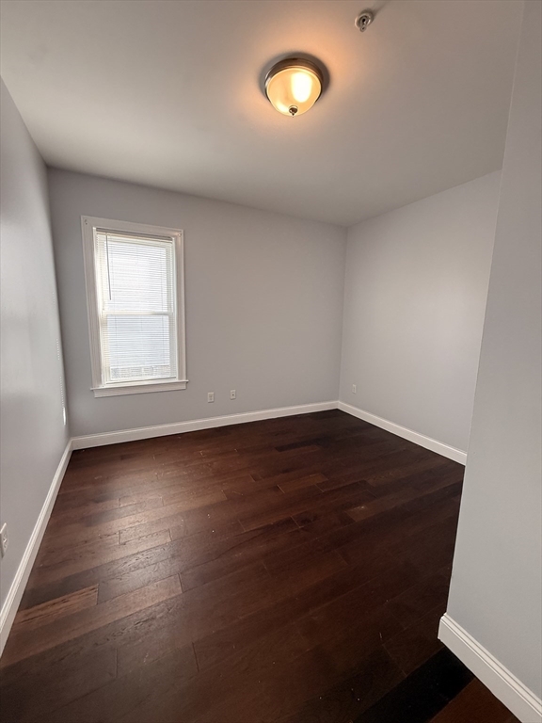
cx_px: 271
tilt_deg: -6.1
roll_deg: -1.3
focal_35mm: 14
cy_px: 362
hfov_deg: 85.7
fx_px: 292
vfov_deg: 102.1
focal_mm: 2.22
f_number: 2.2
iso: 200
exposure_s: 1/120
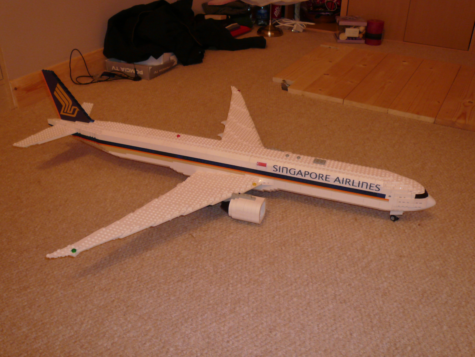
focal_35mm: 33
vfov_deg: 42.9
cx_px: 238
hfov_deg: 55.4
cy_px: 178
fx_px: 453
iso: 100
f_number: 2.8
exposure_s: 1/8
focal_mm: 4.6
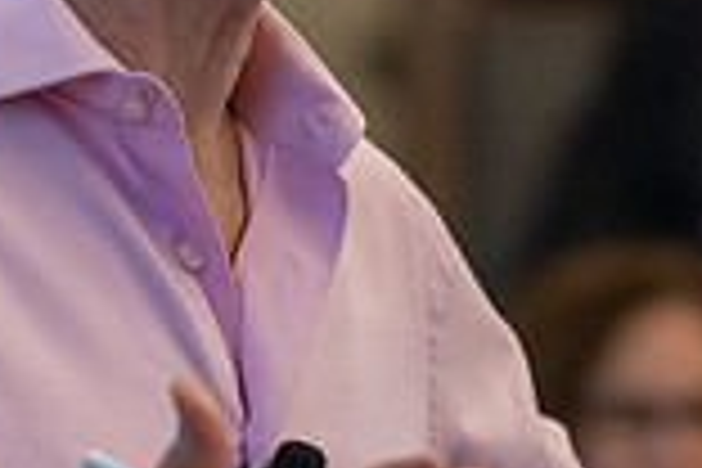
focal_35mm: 706
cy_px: -137
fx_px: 13766
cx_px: 14
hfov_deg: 2.9
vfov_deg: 1.9
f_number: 3.2
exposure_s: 1/200
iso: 2000
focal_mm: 190
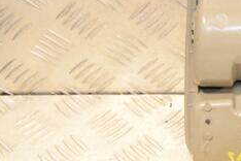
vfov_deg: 11.1
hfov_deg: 15.9
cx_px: 307
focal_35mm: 123
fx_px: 823
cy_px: 37
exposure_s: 1/200
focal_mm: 32
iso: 1600
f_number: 6.3
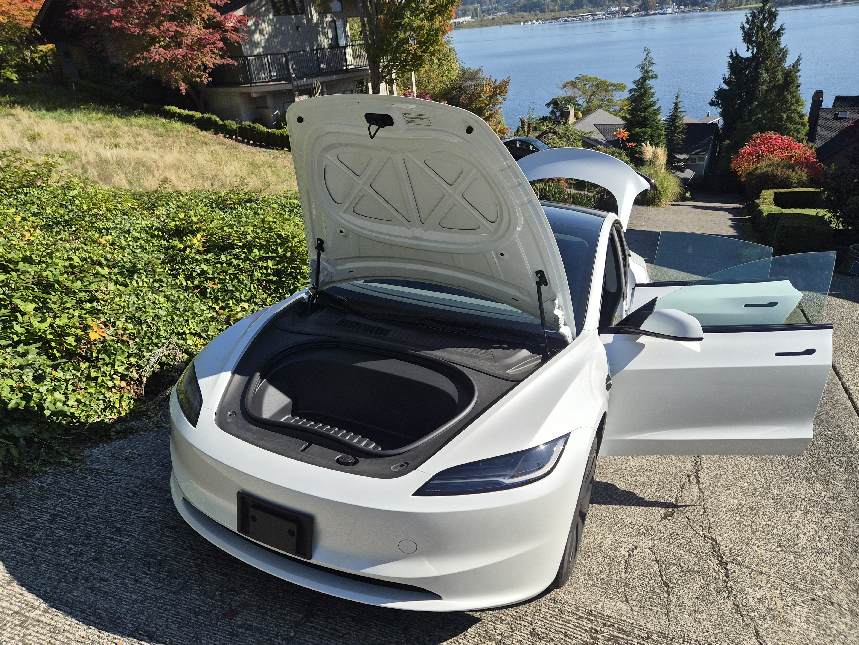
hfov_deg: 73.9
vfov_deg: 58.9
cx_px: 430
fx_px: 571
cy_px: 322
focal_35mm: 23
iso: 80
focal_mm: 5.4
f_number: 1.8
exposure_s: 1/6736
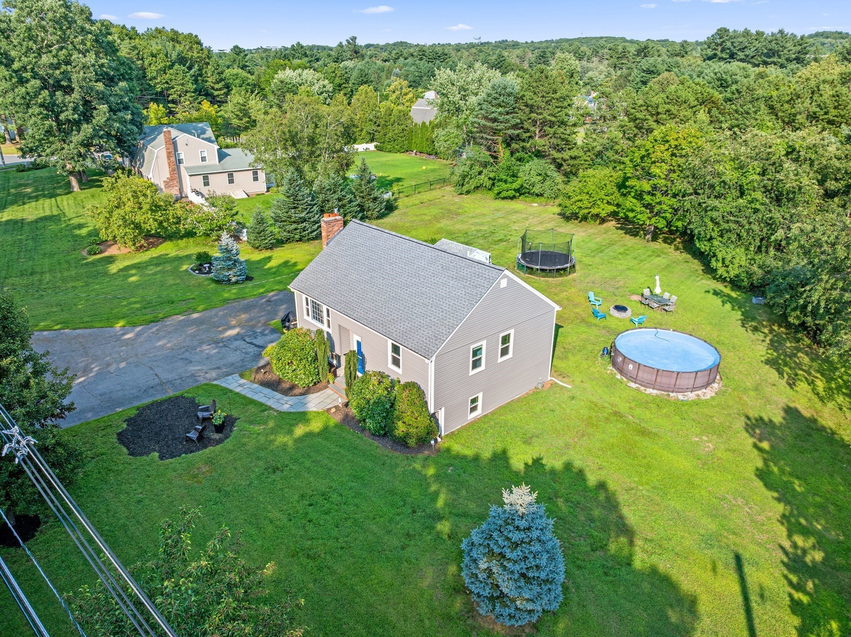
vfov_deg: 56.8
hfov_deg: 71.6
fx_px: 590
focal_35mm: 24
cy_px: 318
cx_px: 426
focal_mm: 12.29
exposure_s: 1/160
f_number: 5.6
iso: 100
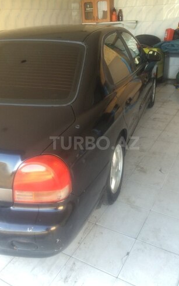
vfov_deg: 61.3
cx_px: 94
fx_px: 242
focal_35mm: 31
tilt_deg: -28.4
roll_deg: +4.1
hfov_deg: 40.5
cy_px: 143
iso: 40
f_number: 2.2
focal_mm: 4.15
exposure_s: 1/33
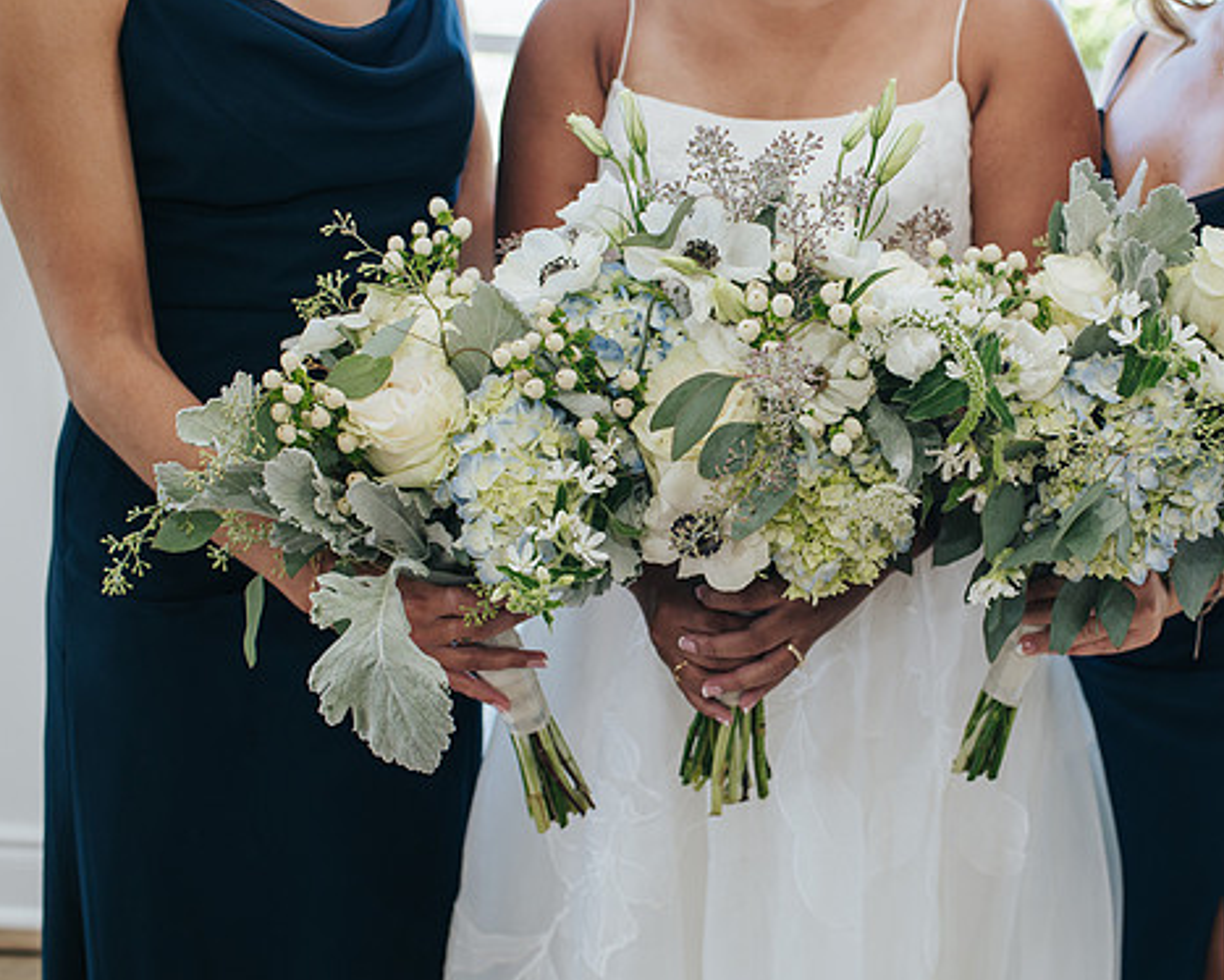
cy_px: 550
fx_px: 1703
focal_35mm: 47
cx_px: 780
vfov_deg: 32.1
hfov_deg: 39.2
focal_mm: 35
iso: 800
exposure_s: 1/200
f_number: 3.5
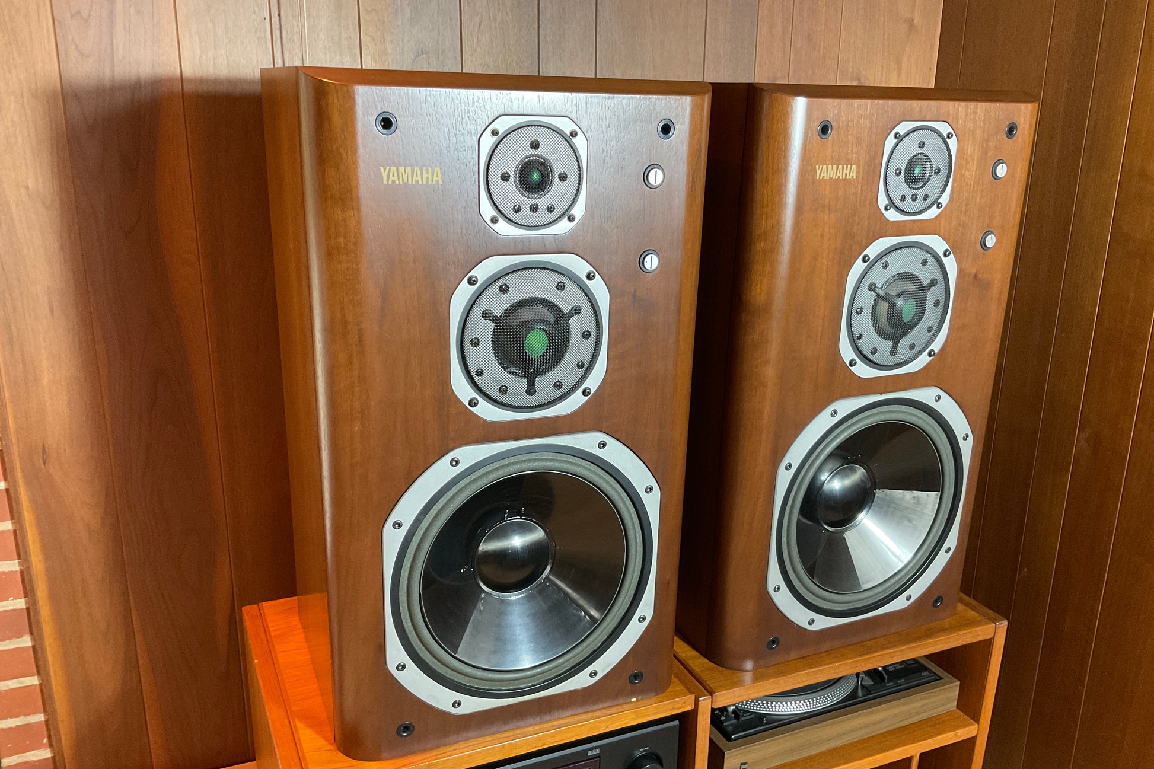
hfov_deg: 60.3
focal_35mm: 31
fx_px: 994
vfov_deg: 42.3
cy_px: 421
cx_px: 589
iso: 200
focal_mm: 3
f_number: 1.8
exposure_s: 1/60
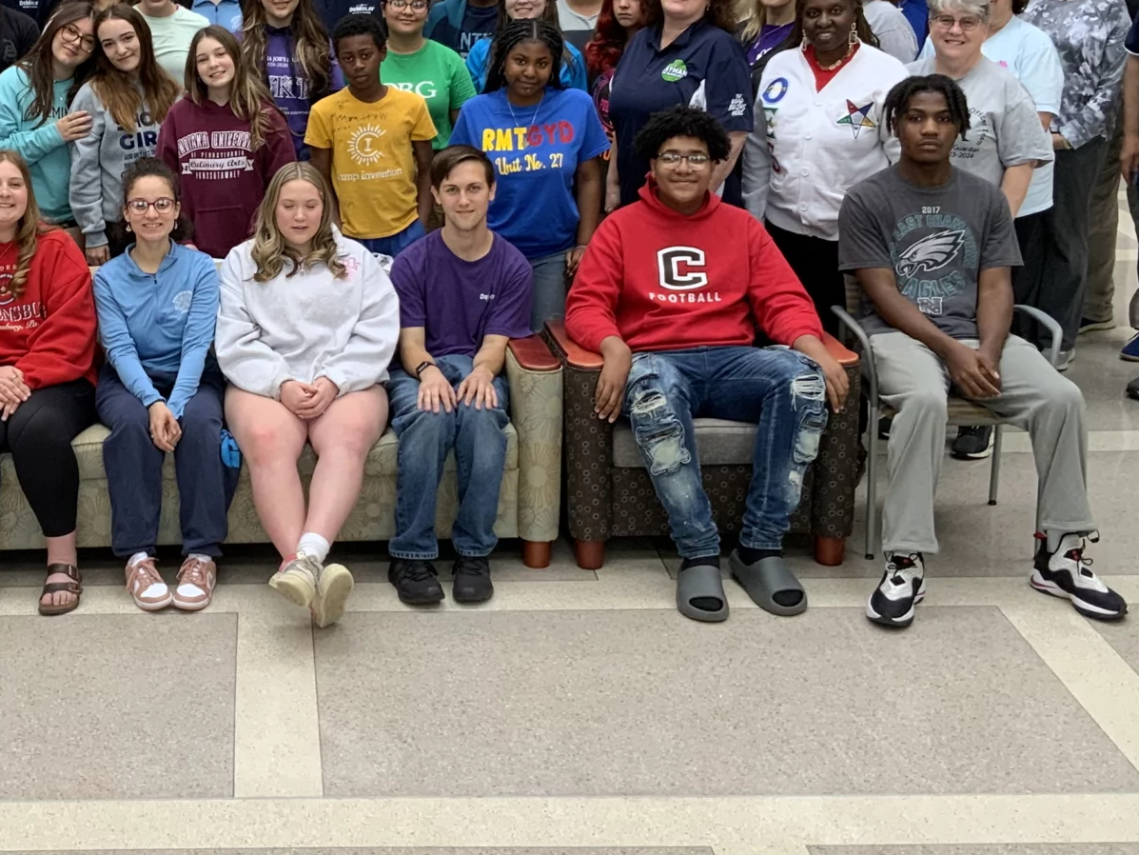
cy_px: 193
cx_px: 188
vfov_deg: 23.4
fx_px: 2040
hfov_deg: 30.3
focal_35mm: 62
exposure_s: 1/122
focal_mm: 3
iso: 40
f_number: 1.8
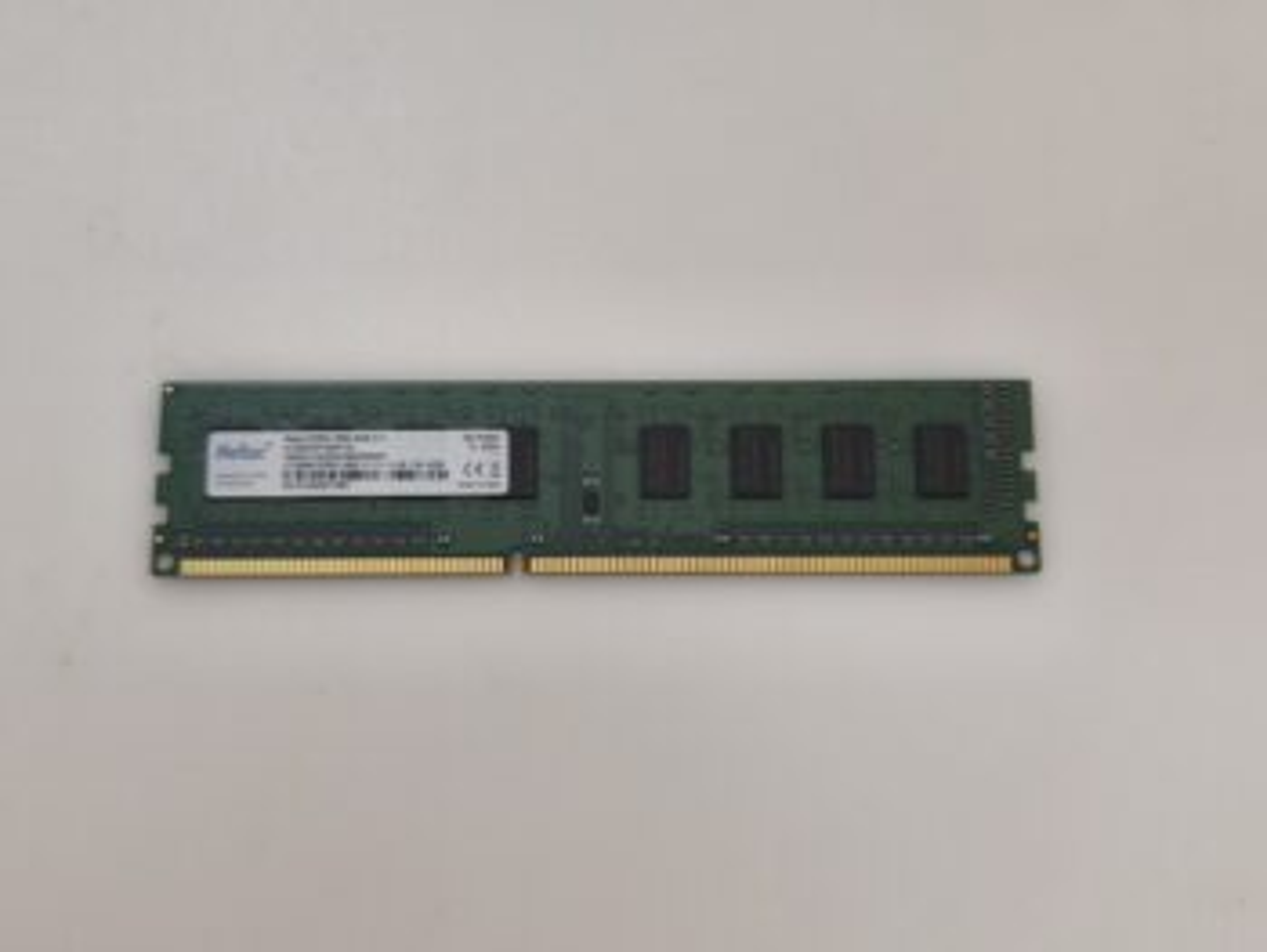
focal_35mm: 35
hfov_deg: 52.6
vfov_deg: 40.7
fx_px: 1282
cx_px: 634
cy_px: 476
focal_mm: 6.57
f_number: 1.6
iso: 320
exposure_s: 1/50
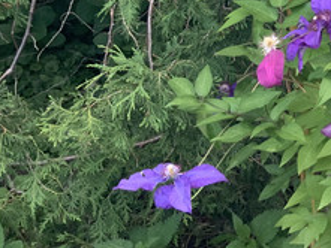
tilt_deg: -16.8
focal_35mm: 84
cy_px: -87
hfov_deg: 20.8
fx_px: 804
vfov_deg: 16.5
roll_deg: +2.4
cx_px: 452
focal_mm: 3
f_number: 1.8
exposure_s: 1/120
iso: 32
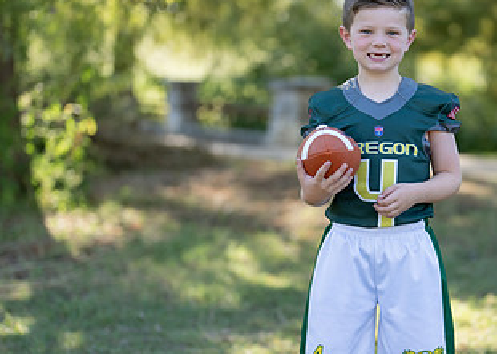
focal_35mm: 98
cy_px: 231
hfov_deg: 20.1
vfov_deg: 14.6
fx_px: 1382
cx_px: 401
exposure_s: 1/1250
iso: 100
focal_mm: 50
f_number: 1.2
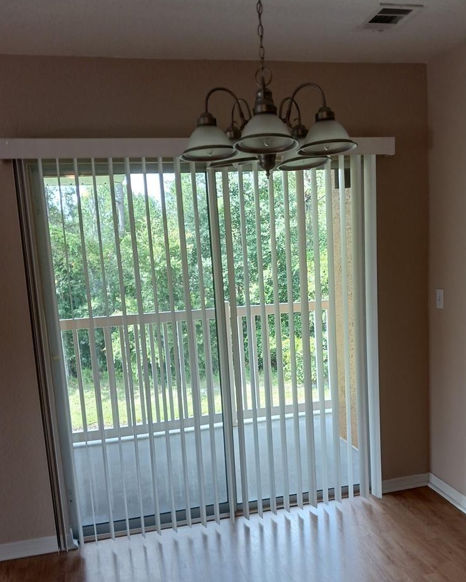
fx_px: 586
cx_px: 264
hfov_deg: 43.3
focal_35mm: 34
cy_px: 340
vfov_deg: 52.6
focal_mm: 4
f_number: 1.8
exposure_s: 1/50
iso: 80
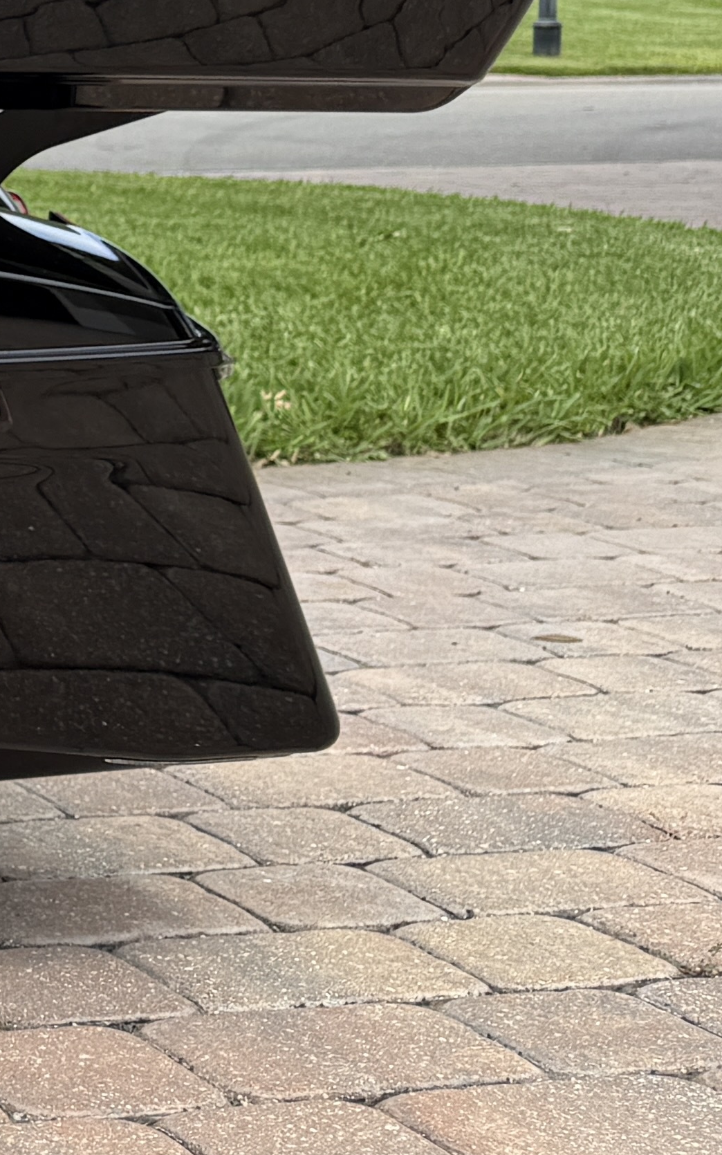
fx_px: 2739
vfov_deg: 23.1
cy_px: 62
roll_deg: -0.5
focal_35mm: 87
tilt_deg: -2.0
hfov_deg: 12.0
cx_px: -1033
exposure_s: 1/2000
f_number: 1.78
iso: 80
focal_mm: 6.76
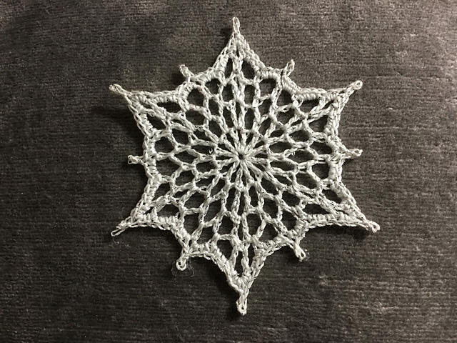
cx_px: 228
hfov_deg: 58.4
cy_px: 172
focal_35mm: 31
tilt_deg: -87.6
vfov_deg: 45.4
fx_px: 409
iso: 100
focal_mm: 3.3
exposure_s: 1/30
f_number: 2.4
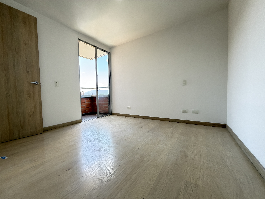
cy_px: 100
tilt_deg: -2.6
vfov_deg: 85.7
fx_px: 107
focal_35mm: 14
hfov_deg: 102.1
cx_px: 132
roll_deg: +2.0
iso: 200
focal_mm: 2.22
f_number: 2.2
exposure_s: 1/121
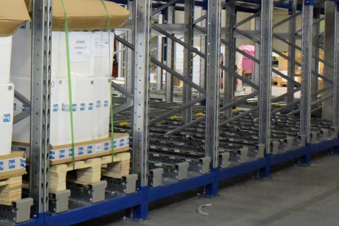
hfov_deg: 23.8
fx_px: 772
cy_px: 55
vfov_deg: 16.6
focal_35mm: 82
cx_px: 5
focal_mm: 11.6
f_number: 3.8
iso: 1400
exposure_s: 1/60
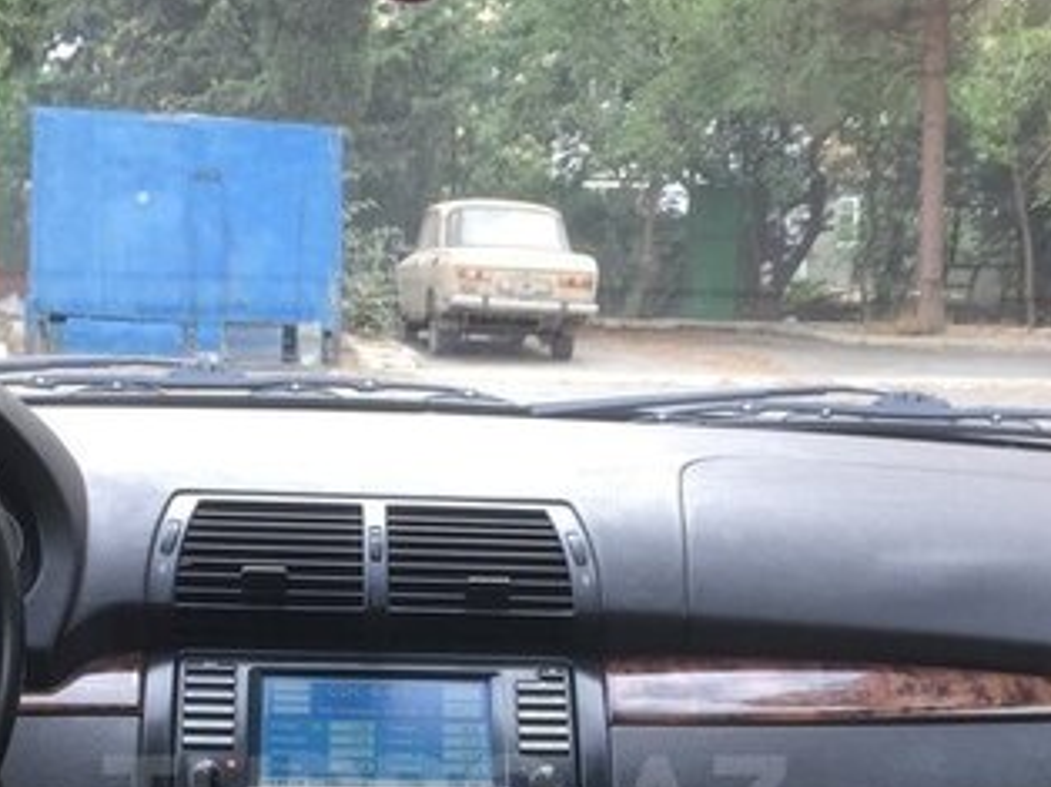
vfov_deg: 22.9
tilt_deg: -17.9
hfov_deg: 31.7
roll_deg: -1.6
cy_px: 805
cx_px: 445
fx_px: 1851
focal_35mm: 61
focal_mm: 4.15
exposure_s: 1/50
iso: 40
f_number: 2.2
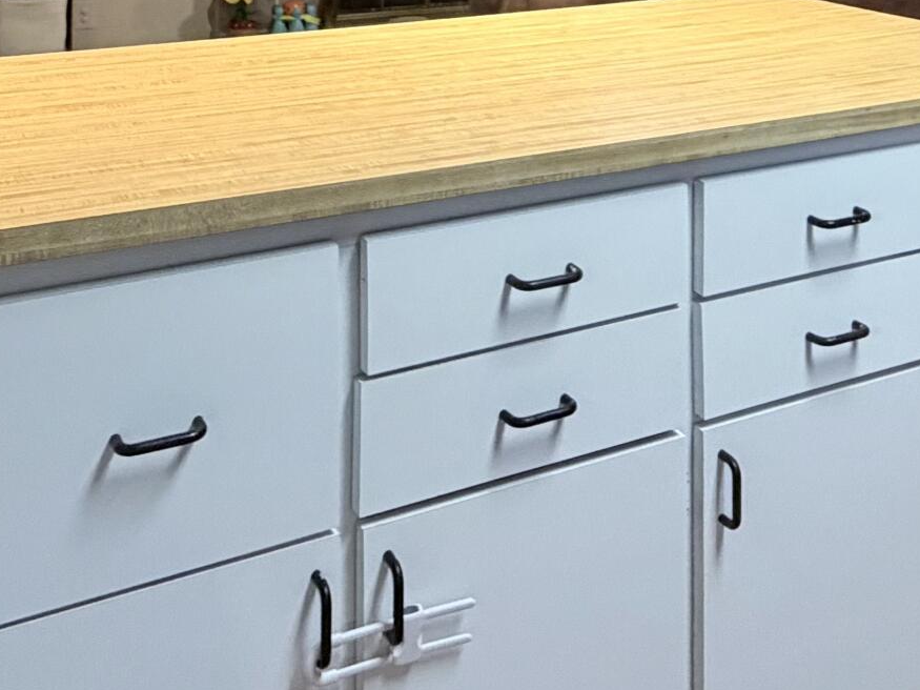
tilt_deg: +1.4
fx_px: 1276
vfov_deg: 26.0
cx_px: 576
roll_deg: +0.5
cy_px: -201
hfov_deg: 39.4
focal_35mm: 48
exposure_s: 1/60
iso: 400
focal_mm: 2.22
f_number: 2.2
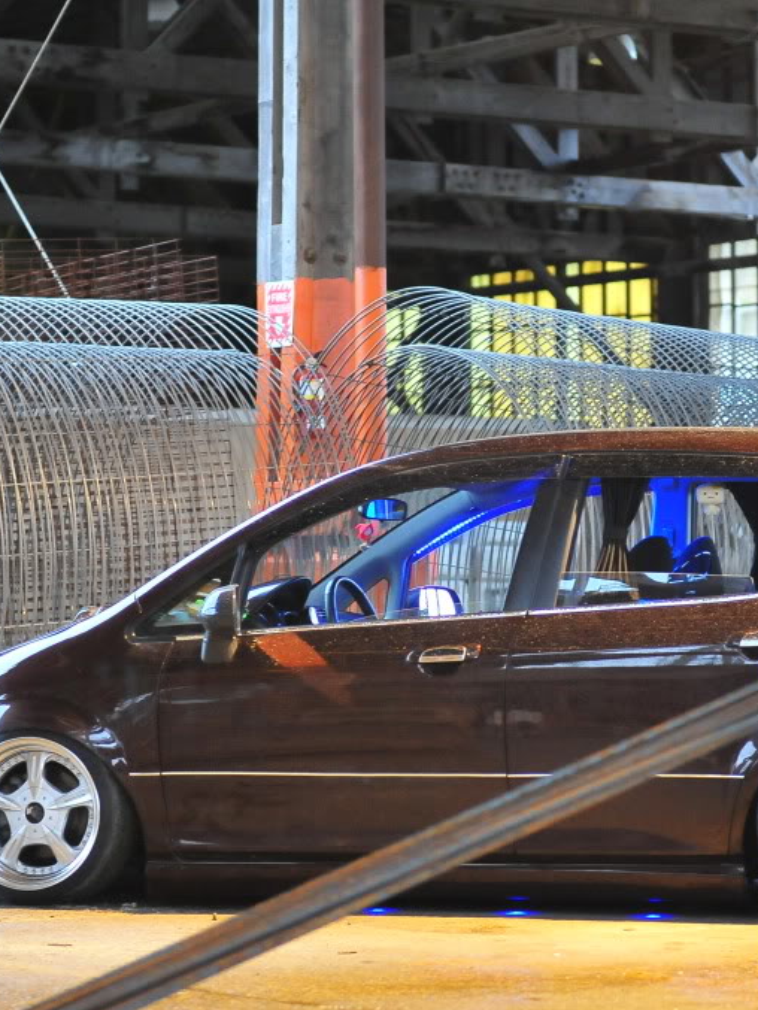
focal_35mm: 135
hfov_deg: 11.0
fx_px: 3940
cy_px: 506
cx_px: 482
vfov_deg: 14.6
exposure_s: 1/20
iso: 1600
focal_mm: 62
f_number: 2.8
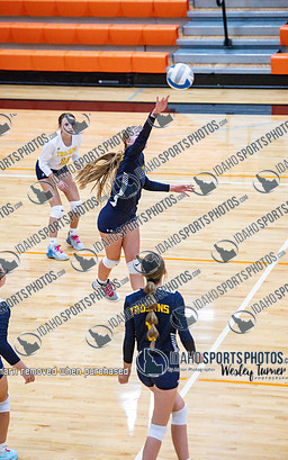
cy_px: 249
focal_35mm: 157
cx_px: 133
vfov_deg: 13.3
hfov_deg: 8.4
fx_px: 1970
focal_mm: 140
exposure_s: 1/800
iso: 5000
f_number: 3.2
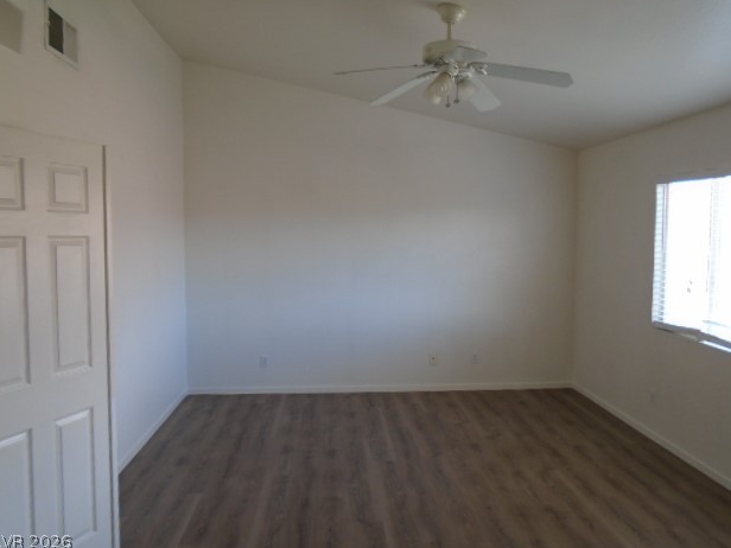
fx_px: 570
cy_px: 269
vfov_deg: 51.4
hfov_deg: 65.3
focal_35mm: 27
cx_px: 369
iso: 100
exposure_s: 1/30
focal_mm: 4.6
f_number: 3.2
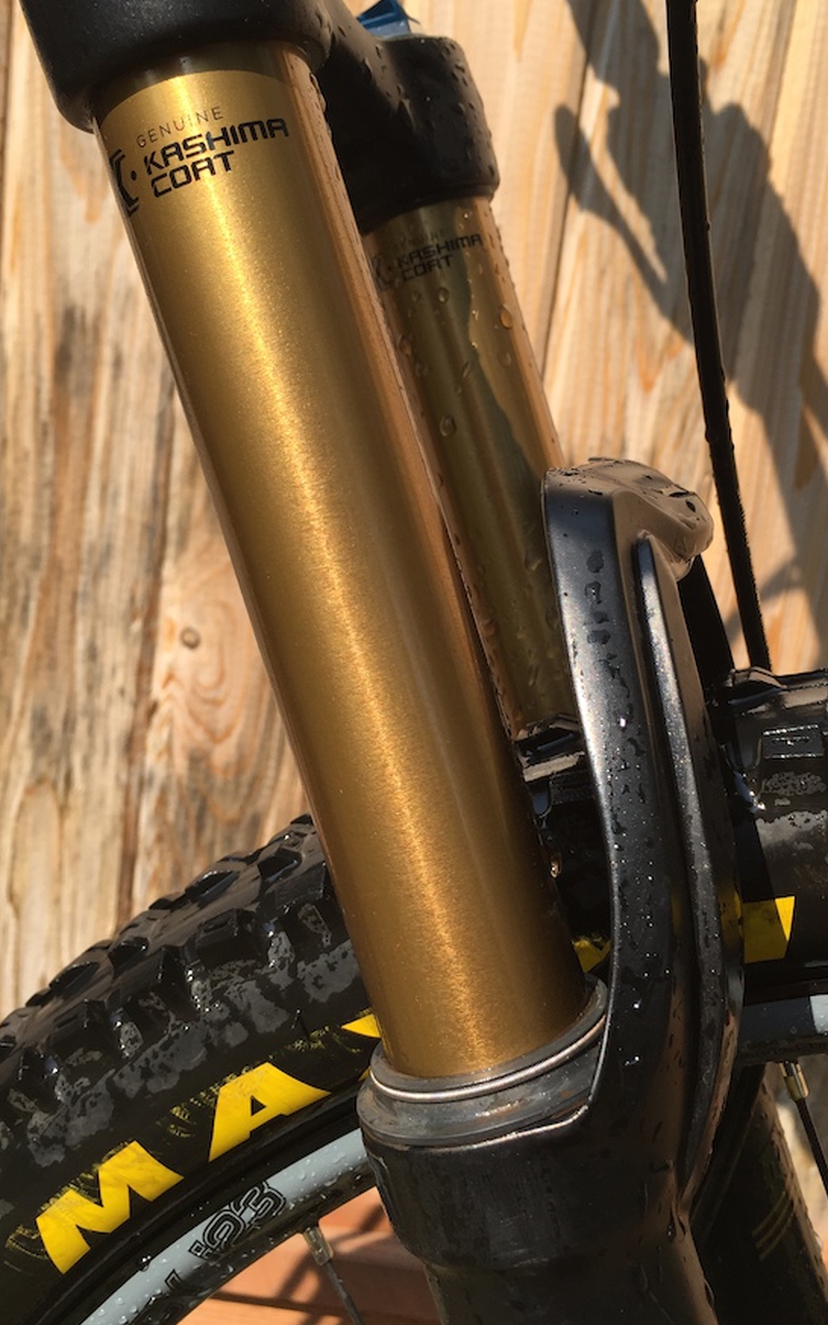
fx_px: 1300
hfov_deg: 35.3
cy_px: 603
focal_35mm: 36
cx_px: 459
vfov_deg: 53.9
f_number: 2.2
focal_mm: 4.15
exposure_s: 1/1041
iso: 32
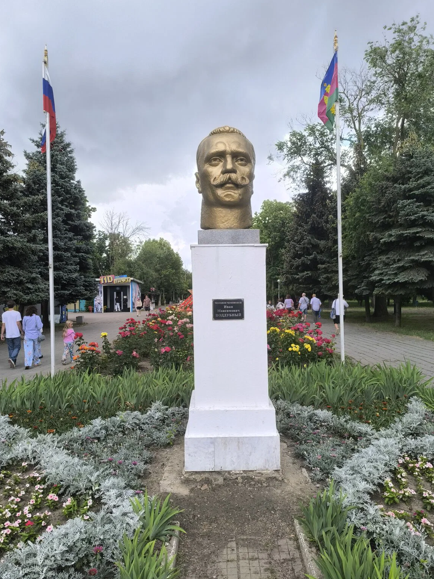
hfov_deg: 56.8
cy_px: 287
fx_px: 401
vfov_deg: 71.6
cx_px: 215
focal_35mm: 24
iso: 50
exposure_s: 1/514
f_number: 1.65
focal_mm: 6.14
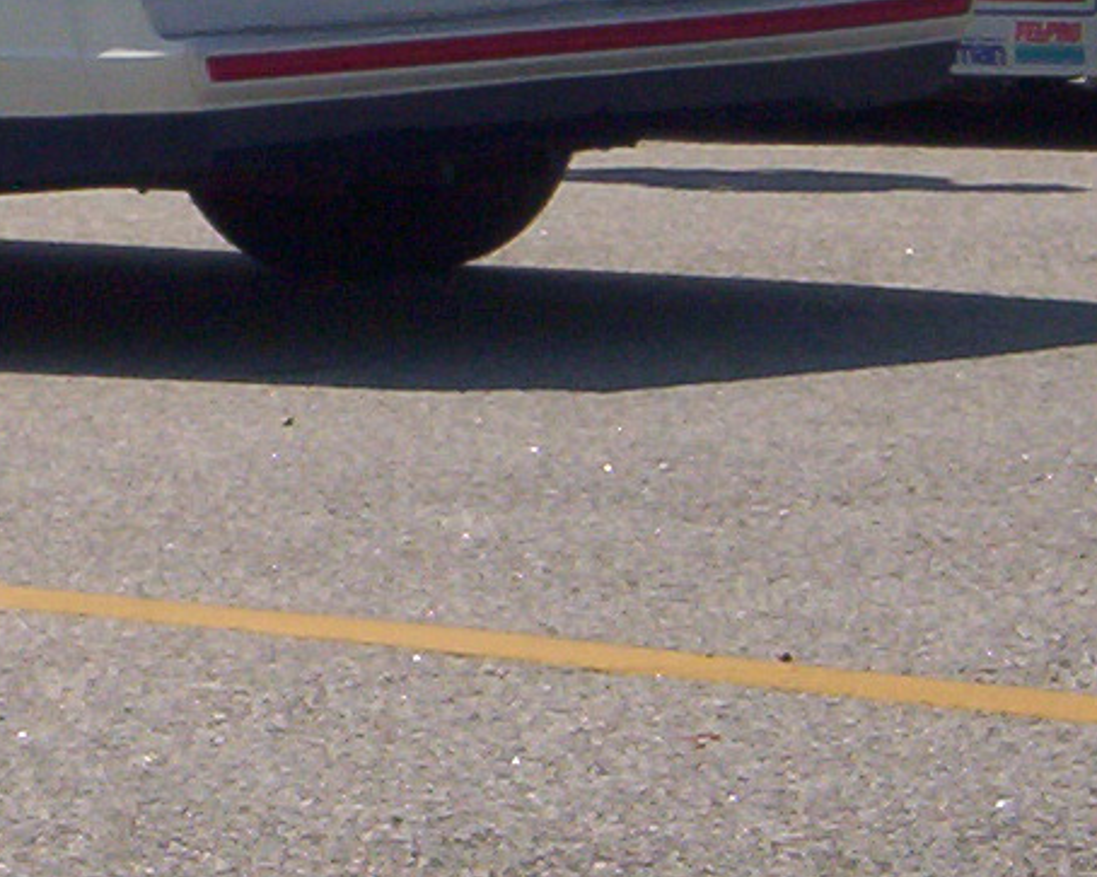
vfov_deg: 4.1
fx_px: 12335
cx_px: -725
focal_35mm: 380
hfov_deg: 5.0
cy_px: -145
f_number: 8.9
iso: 100
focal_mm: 16.61
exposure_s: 1/444
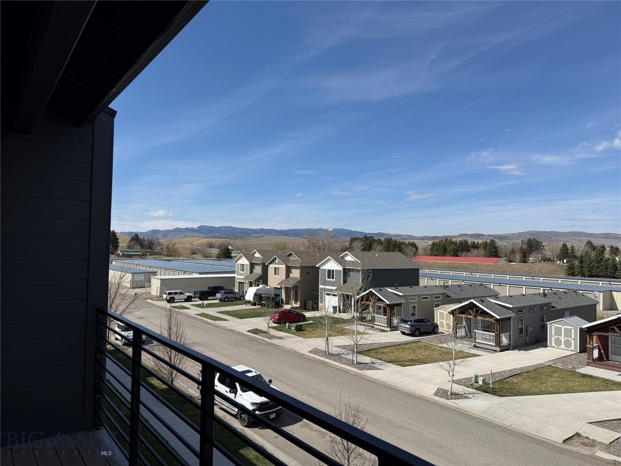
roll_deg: -0.9
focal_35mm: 24
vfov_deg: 56.8
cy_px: 233
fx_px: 431
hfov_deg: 71.6
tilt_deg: +2.1
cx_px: 310
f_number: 1.78
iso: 80
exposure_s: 1/6711
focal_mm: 6.76
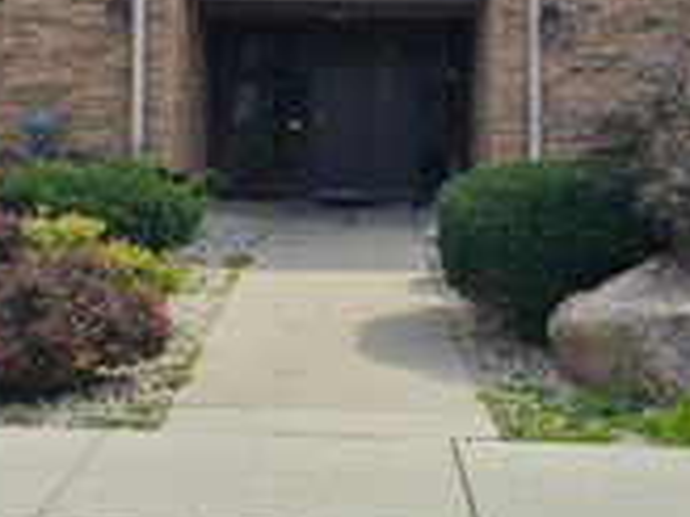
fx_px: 1395
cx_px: 316
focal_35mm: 70
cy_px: 82
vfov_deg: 20.7
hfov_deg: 27.8
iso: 10
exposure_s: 1/611
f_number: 1.7
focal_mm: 6.3
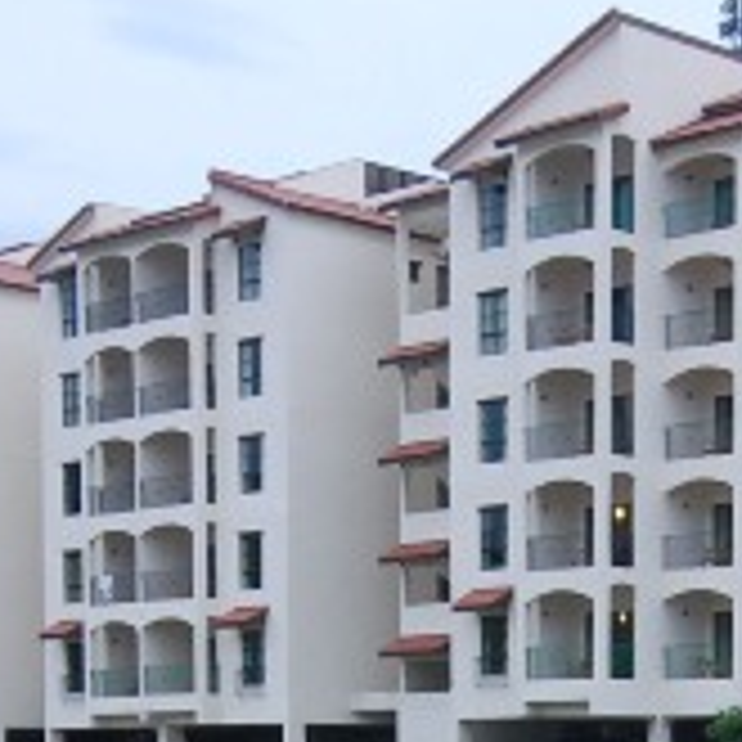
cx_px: 603
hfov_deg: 17.4
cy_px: 958
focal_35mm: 99
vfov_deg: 16.6
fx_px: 2401
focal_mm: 16
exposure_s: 1/60
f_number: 14
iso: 800
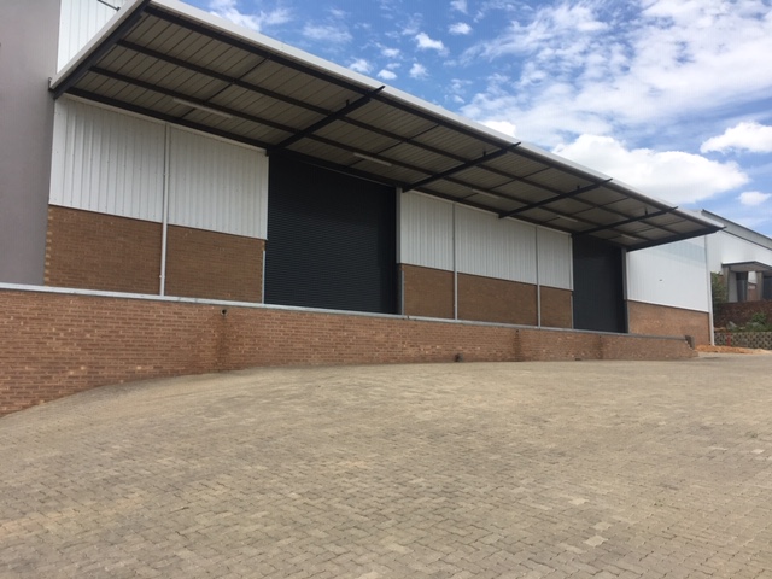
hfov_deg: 61.7
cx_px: 386
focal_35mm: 29
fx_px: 647
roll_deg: +0.5
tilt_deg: +6.4
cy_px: 290
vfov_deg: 48.2
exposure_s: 1/1789
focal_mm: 4.15
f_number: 2.2
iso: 25
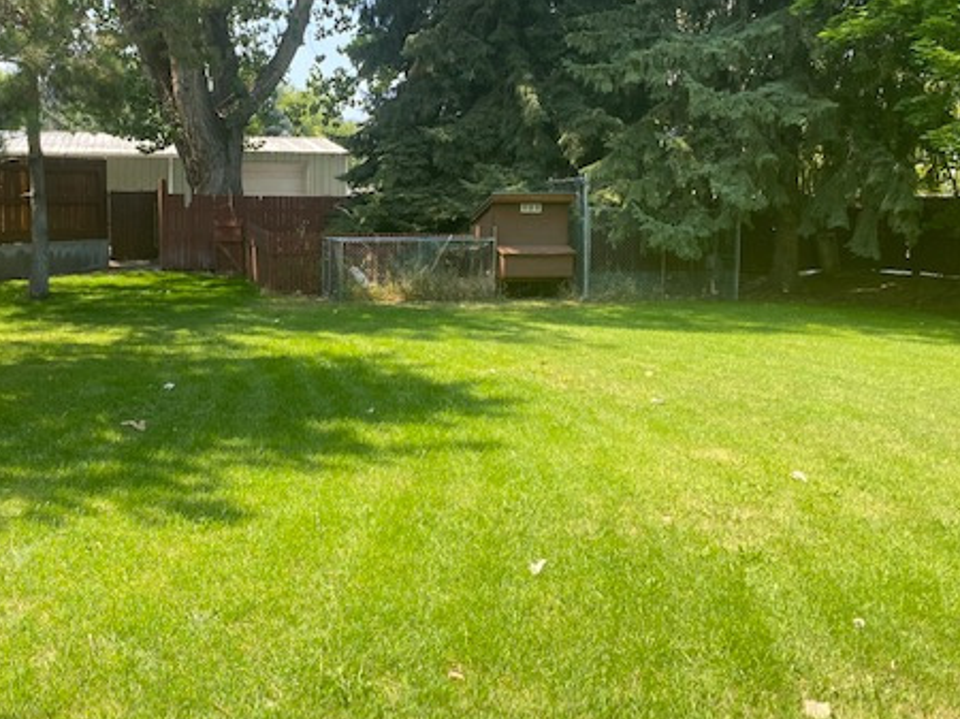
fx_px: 1026
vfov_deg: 38.3
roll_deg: -1.7
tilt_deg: -1.1
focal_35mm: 37
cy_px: 262
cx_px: 329
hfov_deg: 49.4
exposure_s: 1/651
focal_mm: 4.25
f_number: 1.8
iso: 32
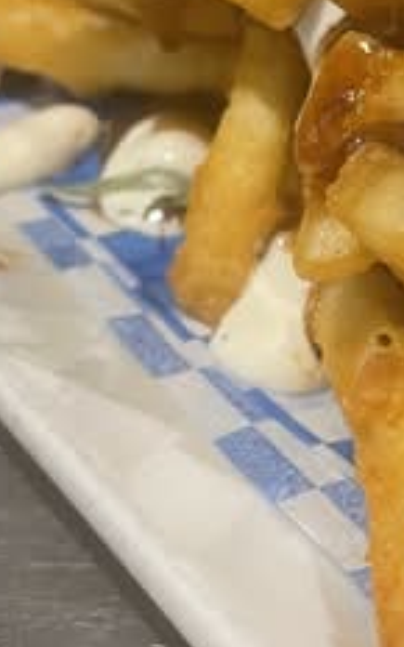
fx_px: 1533
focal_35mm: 87
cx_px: 507
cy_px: 116
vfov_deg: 23.4
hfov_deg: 14.5
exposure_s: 1/60
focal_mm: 4.2
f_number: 1.6
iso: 80
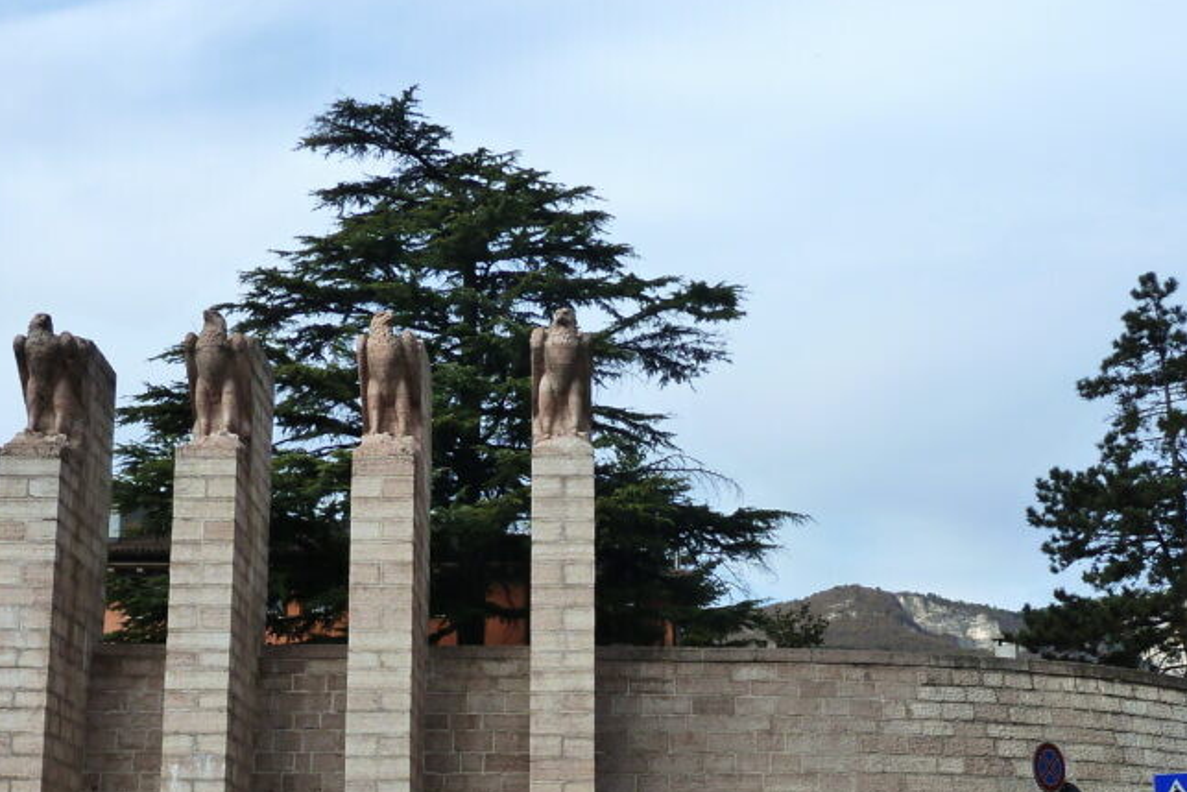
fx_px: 1748
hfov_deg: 37.5
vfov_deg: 25.0
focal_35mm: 53
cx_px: 545
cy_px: 655
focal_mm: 5.3
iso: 200
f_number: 4
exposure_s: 1/500
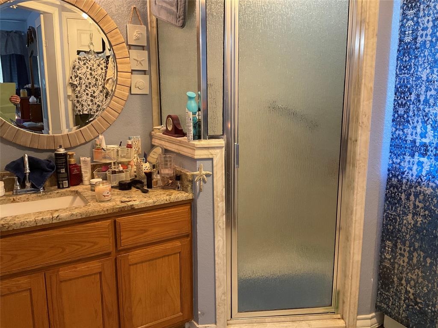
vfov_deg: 48.2
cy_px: 164
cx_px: 219
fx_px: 367
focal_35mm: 29
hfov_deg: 61.7
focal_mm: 3
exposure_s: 1/60
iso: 125
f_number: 1.8
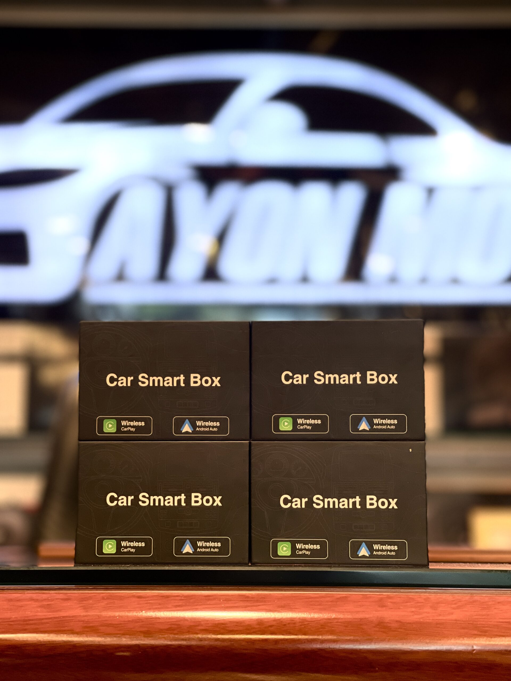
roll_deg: -0.3
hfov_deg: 22.9
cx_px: 256
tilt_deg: +10.3
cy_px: 340
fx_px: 1260
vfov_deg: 30.3
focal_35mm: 64
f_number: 2.2
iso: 200
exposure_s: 1/100
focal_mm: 7.5
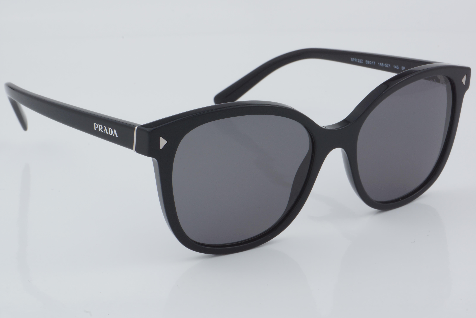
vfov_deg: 18.2
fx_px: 992
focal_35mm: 75
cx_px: 238
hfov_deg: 27.0
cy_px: 159
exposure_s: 1/4
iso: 100
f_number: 32
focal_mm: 50
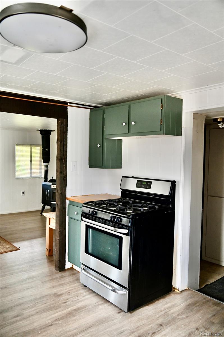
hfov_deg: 46.3
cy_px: 168
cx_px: 112
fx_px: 262
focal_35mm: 28
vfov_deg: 65.5
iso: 1800
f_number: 2.8
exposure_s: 1/125
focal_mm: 28
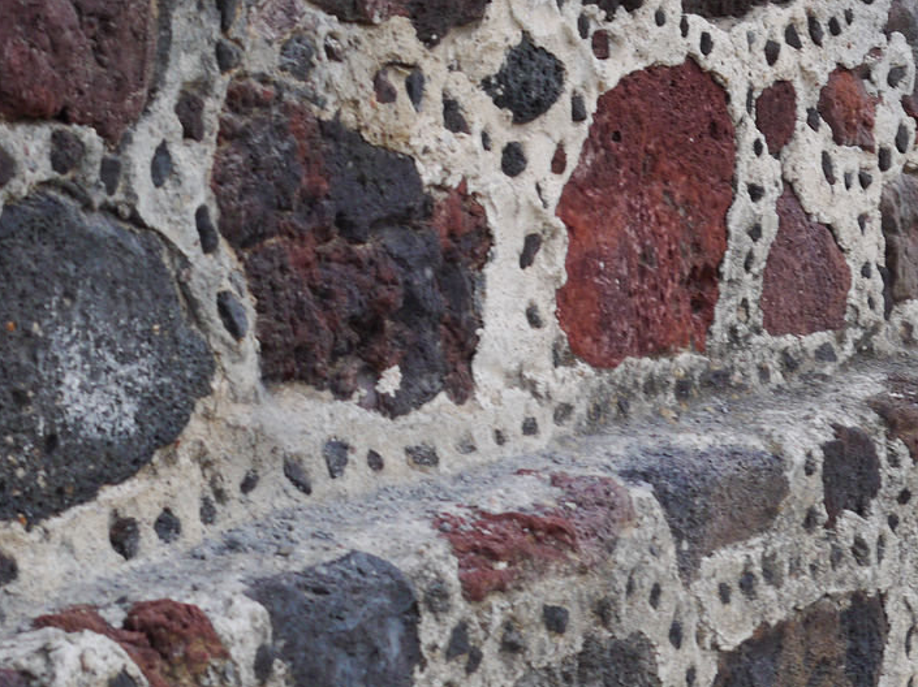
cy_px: 8
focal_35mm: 109
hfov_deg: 18.0
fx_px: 2889
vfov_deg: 13.4
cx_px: 305
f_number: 6.3
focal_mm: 24
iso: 160
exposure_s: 1/200
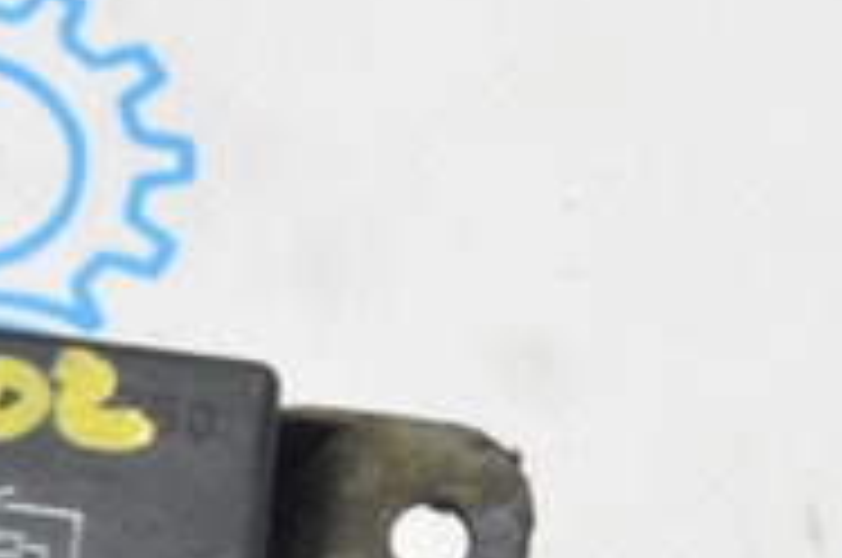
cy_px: 740
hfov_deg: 9.4
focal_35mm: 216
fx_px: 5043
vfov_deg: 6.3
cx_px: -167
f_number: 20
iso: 6400
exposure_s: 1/15
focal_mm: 42
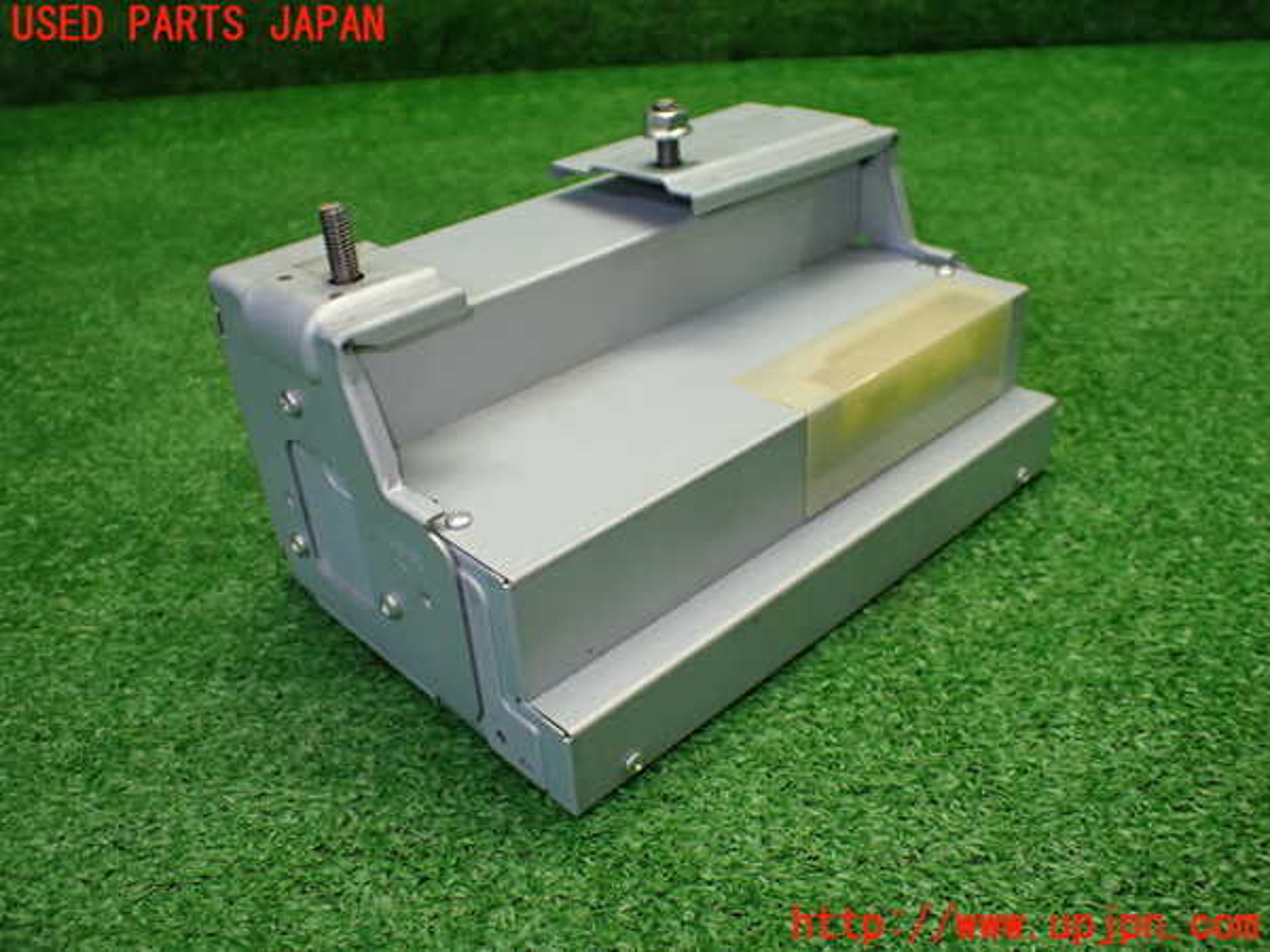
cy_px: 476
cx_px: 635
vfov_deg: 46.8
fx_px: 1101
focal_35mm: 30
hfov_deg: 60.0
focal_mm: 5.4
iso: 320
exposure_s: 1/125
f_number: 2.3
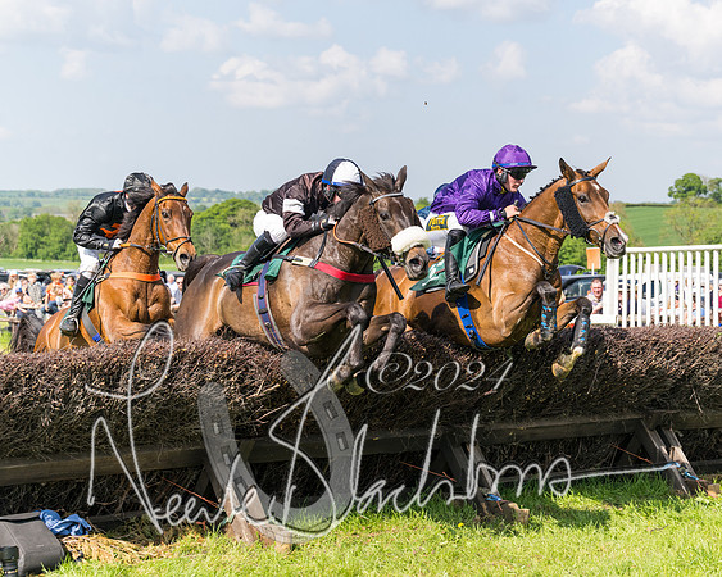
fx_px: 1721
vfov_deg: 19.0
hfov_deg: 23.7
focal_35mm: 81
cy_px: 282
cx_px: 415
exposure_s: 1/1600
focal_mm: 70
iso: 400
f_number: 5
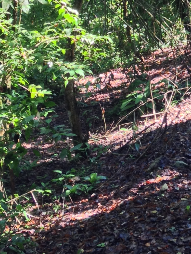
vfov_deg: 16.6
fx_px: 809
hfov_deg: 13.2
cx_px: 210
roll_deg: -0.4
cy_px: -100
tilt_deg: -5.6
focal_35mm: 110
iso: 64
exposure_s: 1/60
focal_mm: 4.28
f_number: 2.4
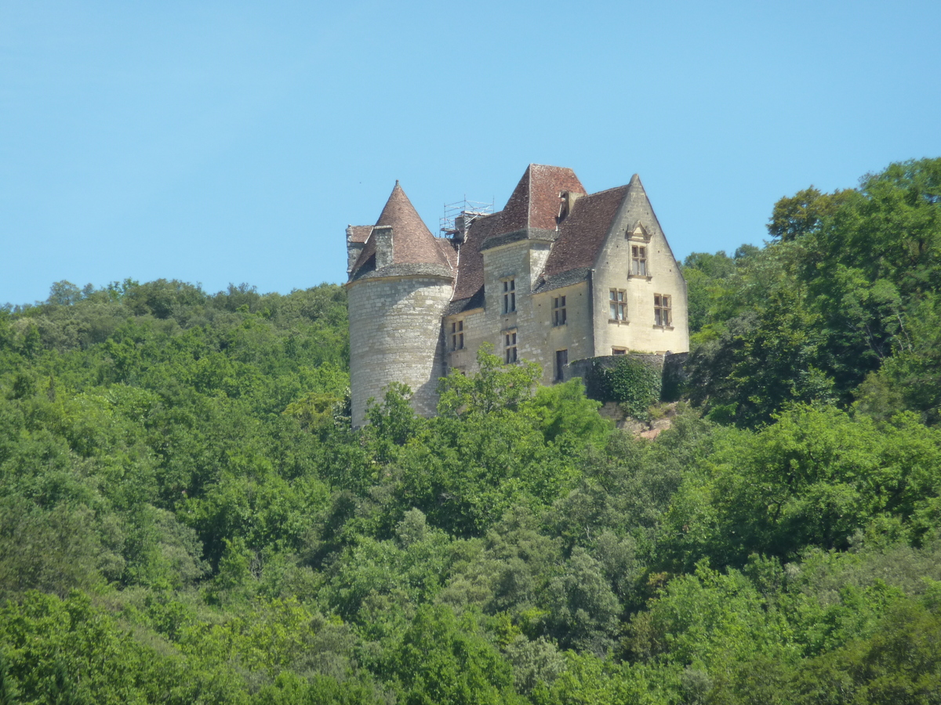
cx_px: 470
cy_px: 352
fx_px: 8155
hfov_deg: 6.6
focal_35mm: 300
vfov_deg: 5.0
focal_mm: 49.2
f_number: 4.9
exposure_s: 1/320
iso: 125
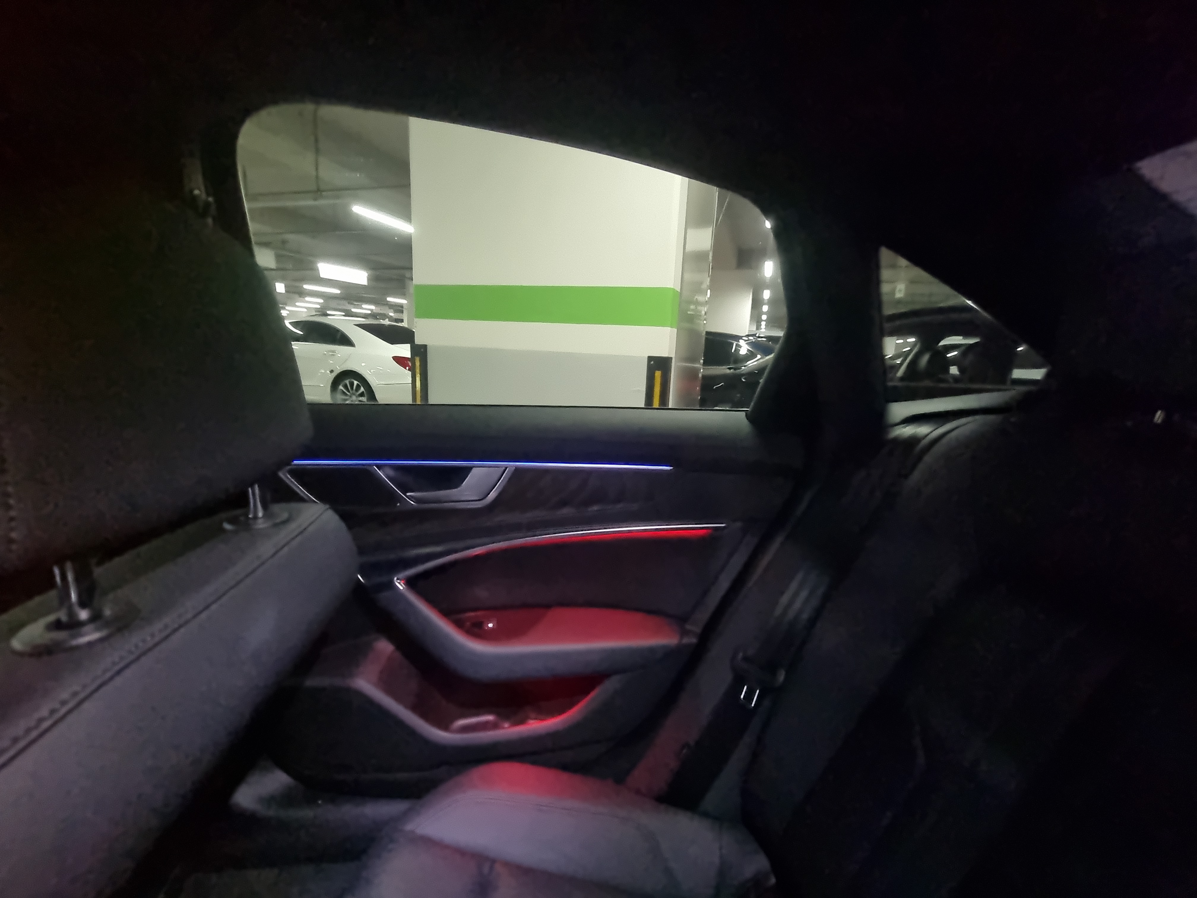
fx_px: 450
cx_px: 598
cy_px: 449
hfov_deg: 106.2
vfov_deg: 89.9
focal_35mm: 13
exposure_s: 1/24
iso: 2000
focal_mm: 2.2
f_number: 2.2
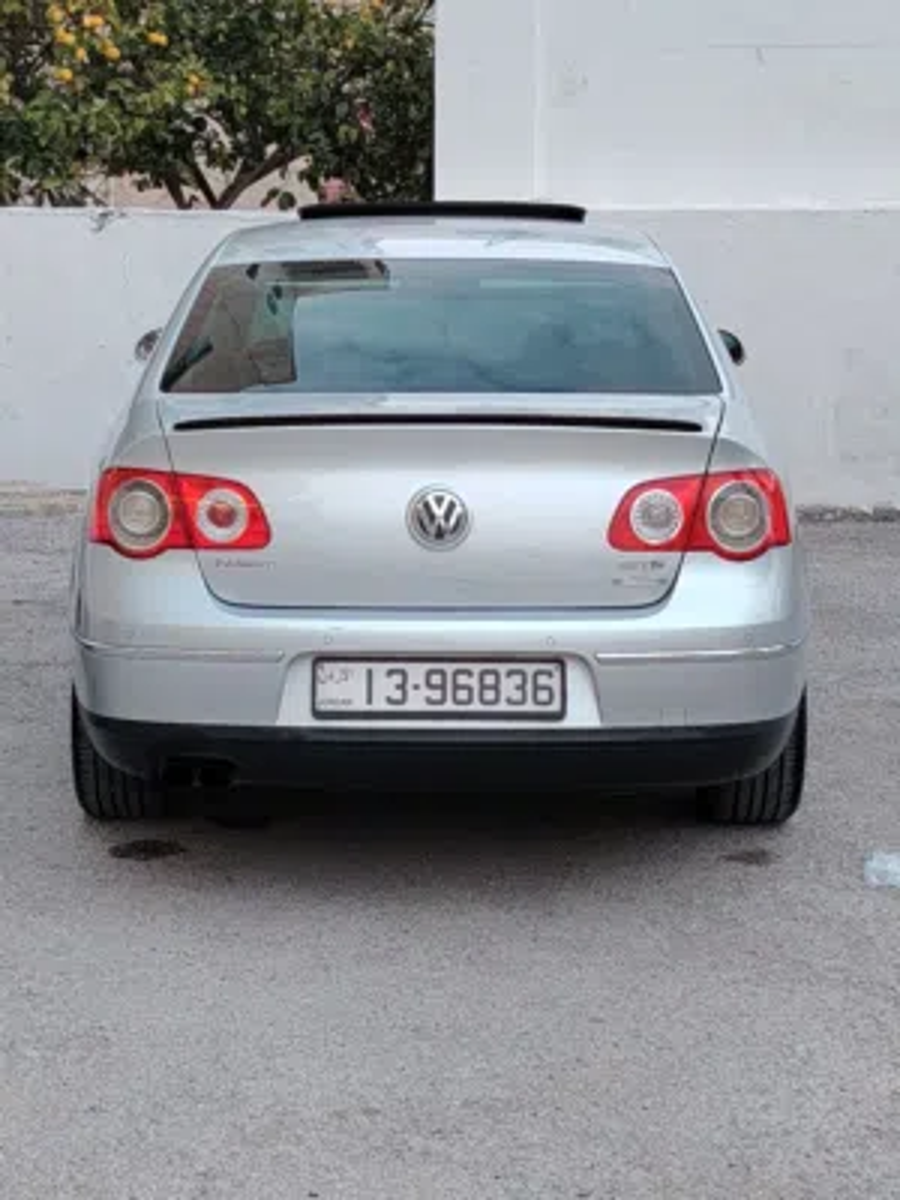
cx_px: 450
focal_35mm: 70
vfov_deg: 27.8
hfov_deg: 21.0
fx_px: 2427
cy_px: 600
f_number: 1.75
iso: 316
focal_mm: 5.25
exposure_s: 1/33.3
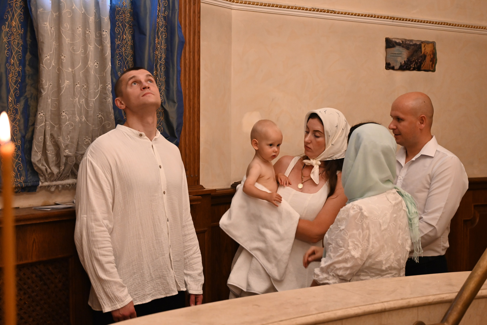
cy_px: 162
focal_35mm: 50
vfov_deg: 27.0
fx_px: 677
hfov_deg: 39.6
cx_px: 244
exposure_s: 1/125
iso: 3200
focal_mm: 50
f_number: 4
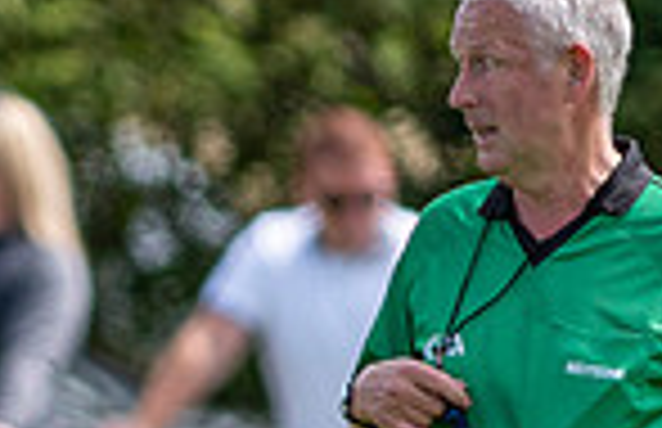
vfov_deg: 0.6
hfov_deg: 0.9
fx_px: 44192
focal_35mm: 2426
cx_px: -500
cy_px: 718
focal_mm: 300
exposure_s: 1/1600
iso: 125
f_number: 2.8
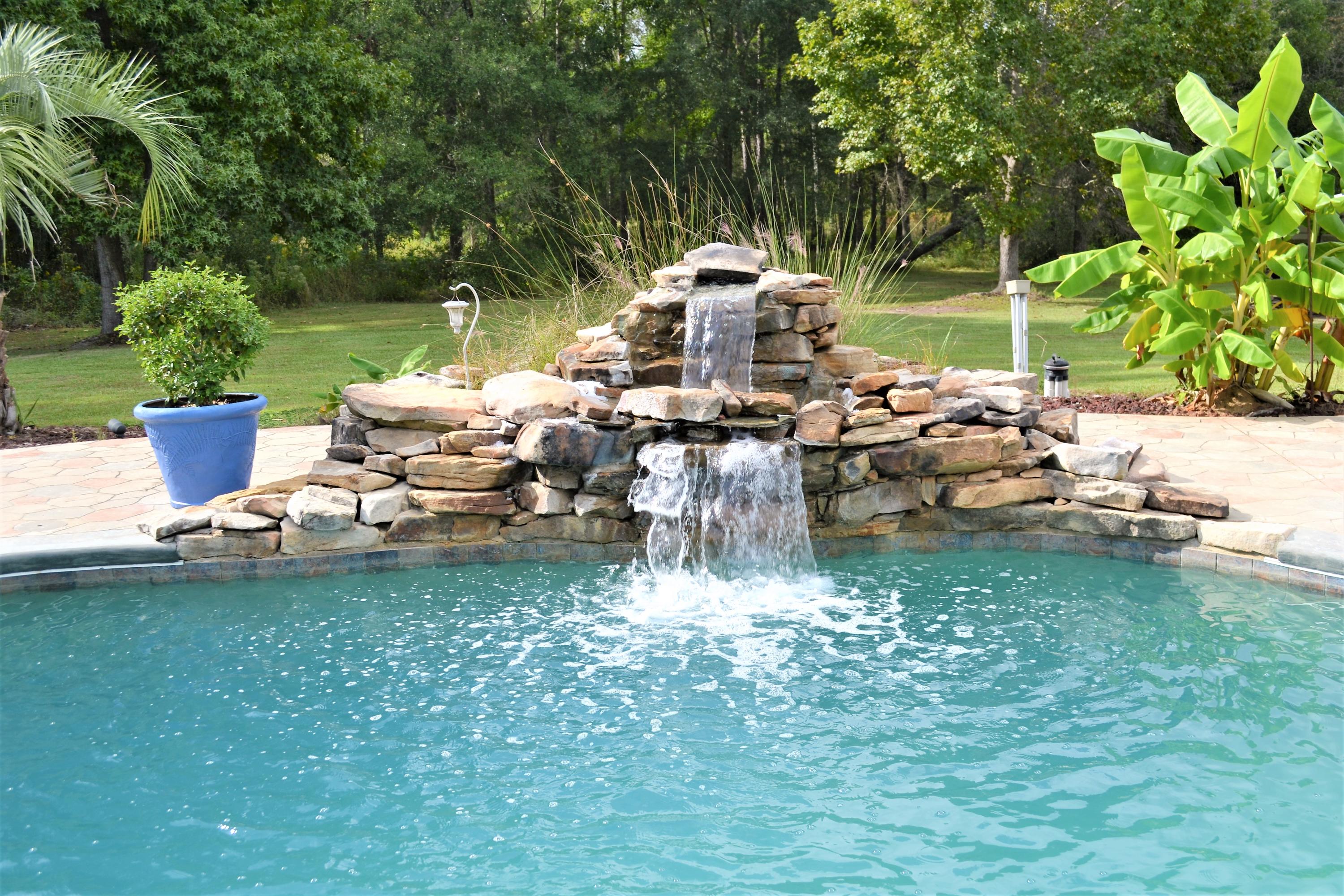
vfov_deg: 36.9
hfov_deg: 53.1
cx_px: 672
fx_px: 1344
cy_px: 448
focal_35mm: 36
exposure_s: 1/200
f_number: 7.1
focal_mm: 24
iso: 100
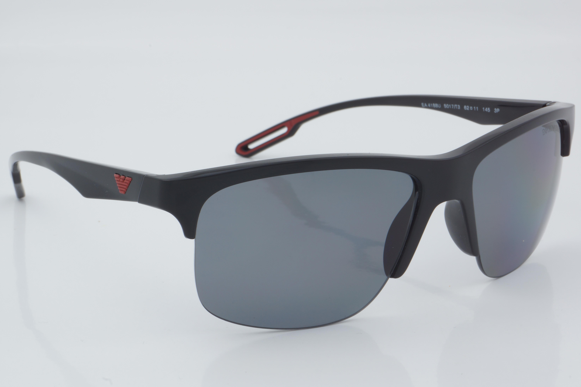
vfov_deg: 18.2
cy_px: 194
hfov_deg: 27.0
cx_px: 290
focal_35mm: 75
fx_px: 1210
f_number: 32
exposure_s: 1/4
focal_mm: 50
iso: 100
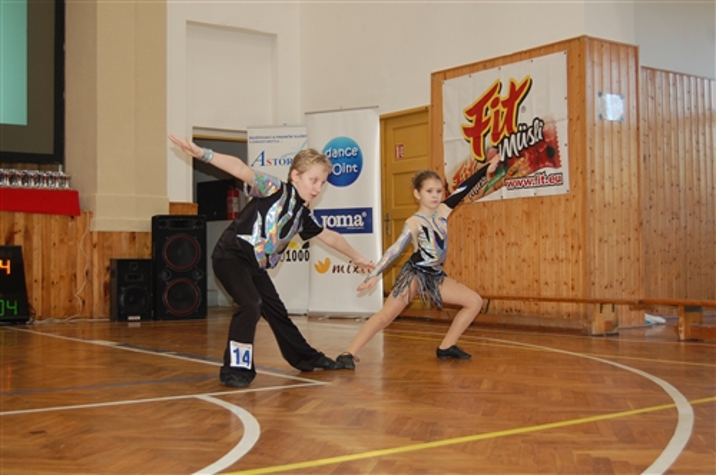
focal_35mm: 48
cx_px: 358
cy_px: 238
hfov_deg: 41.2
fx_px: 953
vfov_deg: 28.0
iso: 450
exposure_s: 1/60
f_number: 4.5
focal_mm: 32
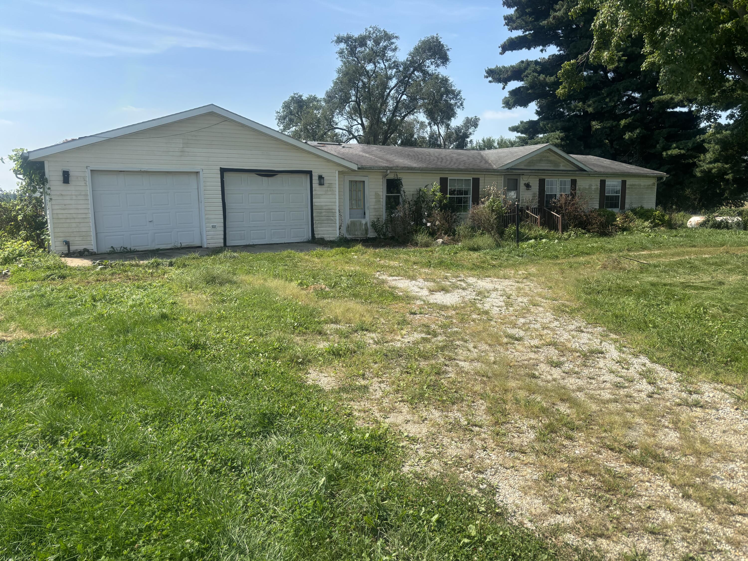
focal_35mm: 26
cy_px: 280
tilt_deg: -8.0
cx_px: 374
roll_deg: +1.2
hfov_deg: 67.3
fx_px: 562
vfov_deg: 53.1
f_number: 1.6
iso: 50
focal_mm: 5.96
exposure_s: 1/2451
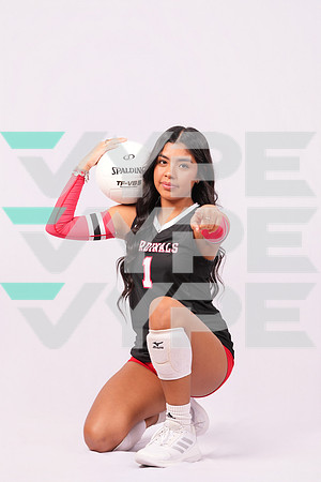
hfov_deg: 13.4
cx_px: 160
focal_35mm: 102
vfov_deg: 20.0
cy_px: 241
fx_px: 1364
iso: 200
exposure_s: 1/200
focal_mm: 102
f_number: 5.6
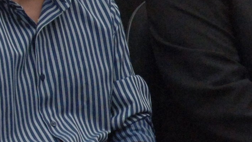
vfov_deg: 7.0
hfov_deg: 12.3
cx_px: 262
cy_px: 136
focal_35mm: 172
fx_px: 1149
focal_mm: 18
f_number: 6.3
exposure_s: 1/250
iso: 800
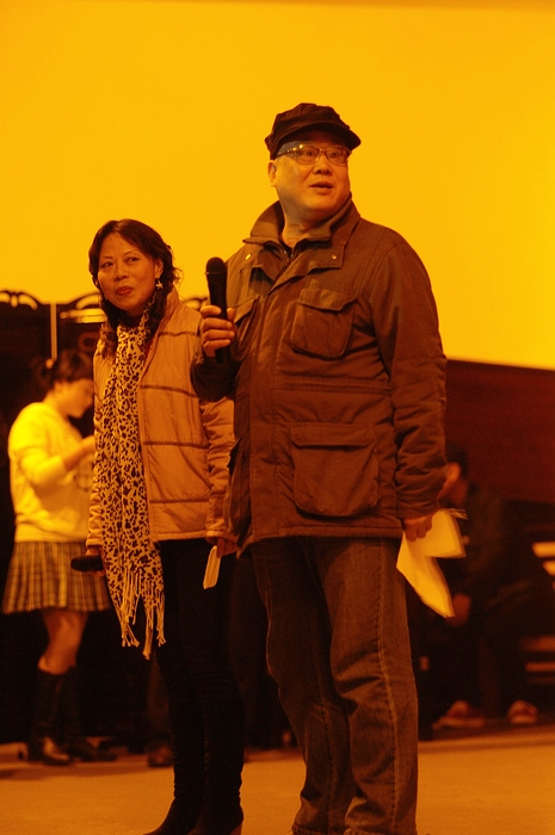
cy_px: 418
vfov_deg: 16.1
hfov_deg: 10.7
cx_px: 278
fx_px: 2956
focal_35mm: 128
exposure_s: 1/50
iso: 320
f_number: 2
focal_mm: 85
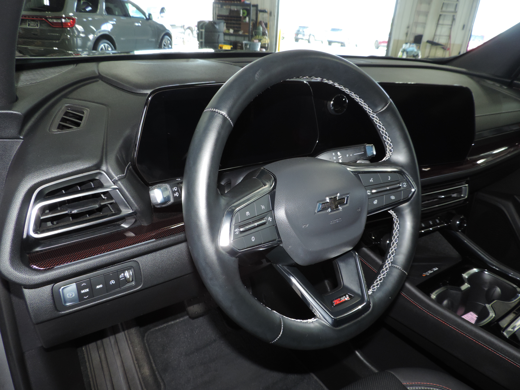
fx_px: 361
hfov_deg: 71.6
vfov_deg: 56.8
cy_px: 195
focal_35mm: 24
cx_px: 260
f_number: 3
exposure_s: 1/30
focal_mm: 4.3
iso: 200
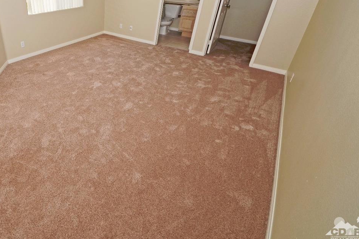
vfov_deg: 60.7
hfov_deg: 80.1
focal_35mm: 19
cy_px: 57
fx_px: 189
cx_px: 89
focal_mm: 8
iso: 100
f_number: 8
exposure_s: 1/60
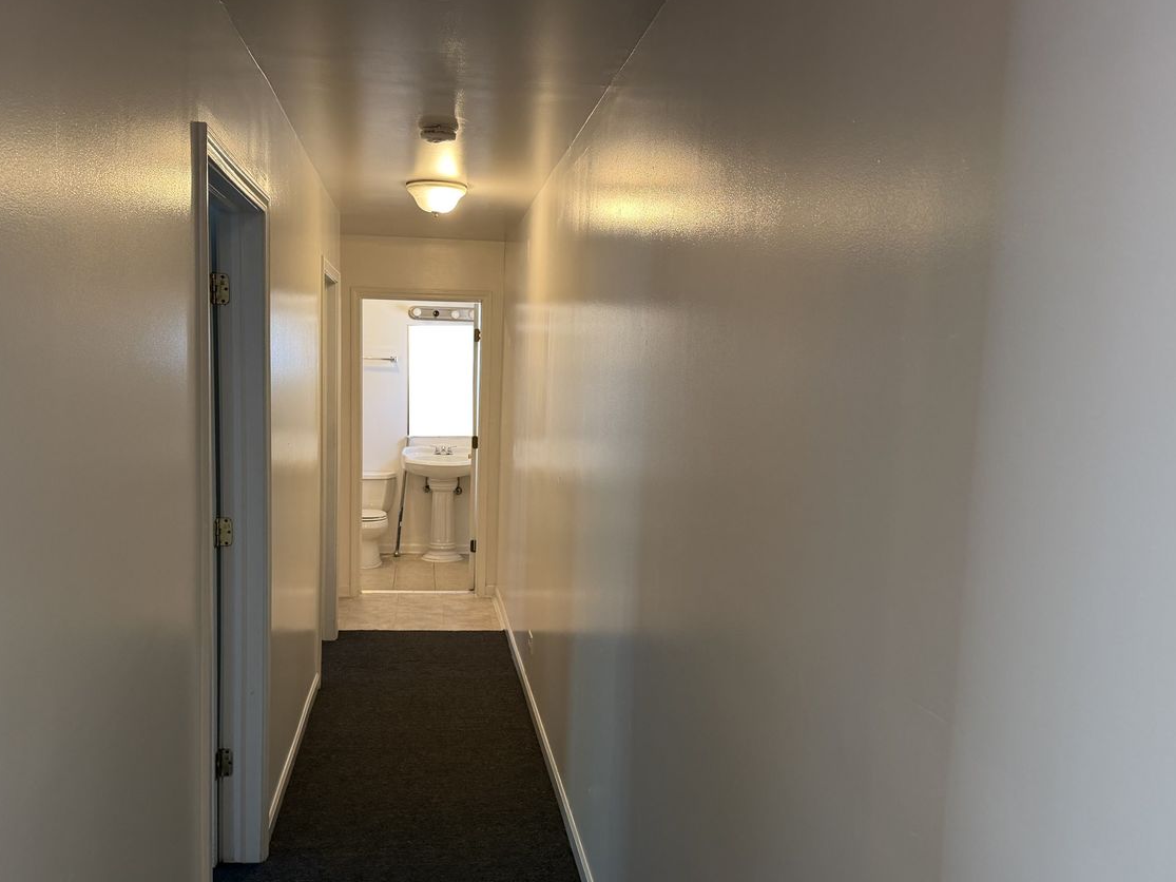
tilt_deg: -7.2
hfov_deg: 58.2
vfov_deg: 45.3
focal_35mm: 31
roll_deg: -0.5
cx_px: 516
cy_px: 506
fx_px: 1053
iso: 250
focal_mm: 6.76
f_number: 1.78
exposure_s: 1/60
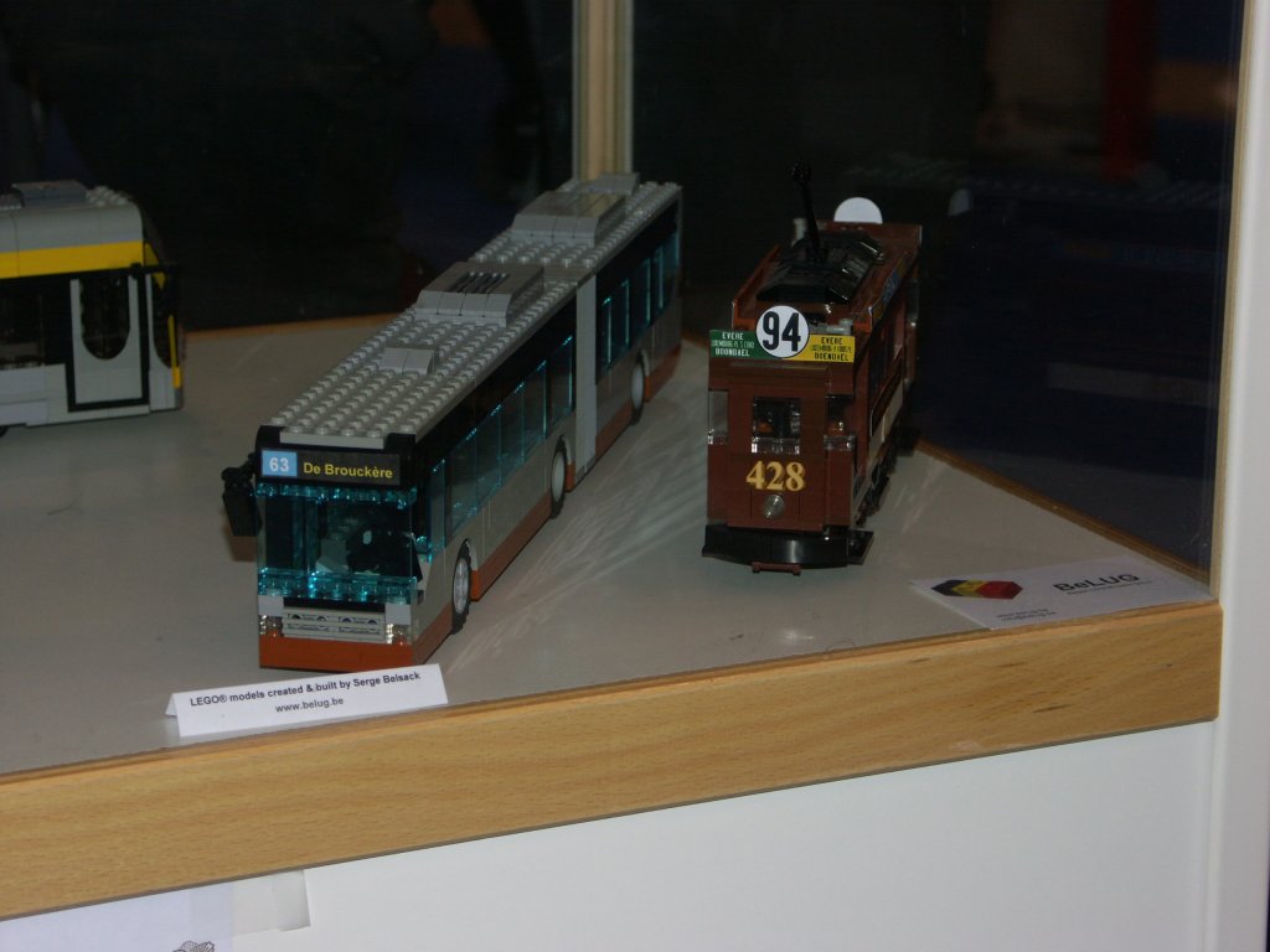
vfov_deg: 14.8
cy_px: 476
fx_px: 3669
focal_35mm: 100
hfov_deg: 19.6
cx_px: 635
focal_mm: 25.45
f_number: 3.5
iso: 200
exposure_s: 1/100
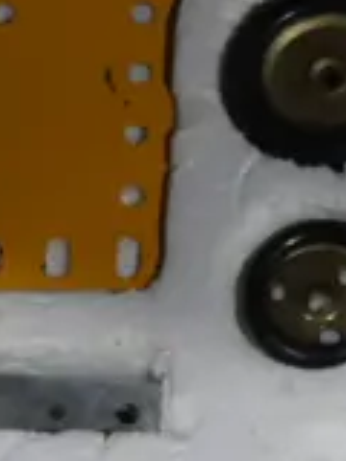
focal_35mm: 396
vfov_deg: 5.0
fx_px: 5278
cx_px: 1035
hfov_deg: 3.7
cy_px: 611
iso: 400
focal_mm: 31
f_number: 5.4
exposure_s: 1/80
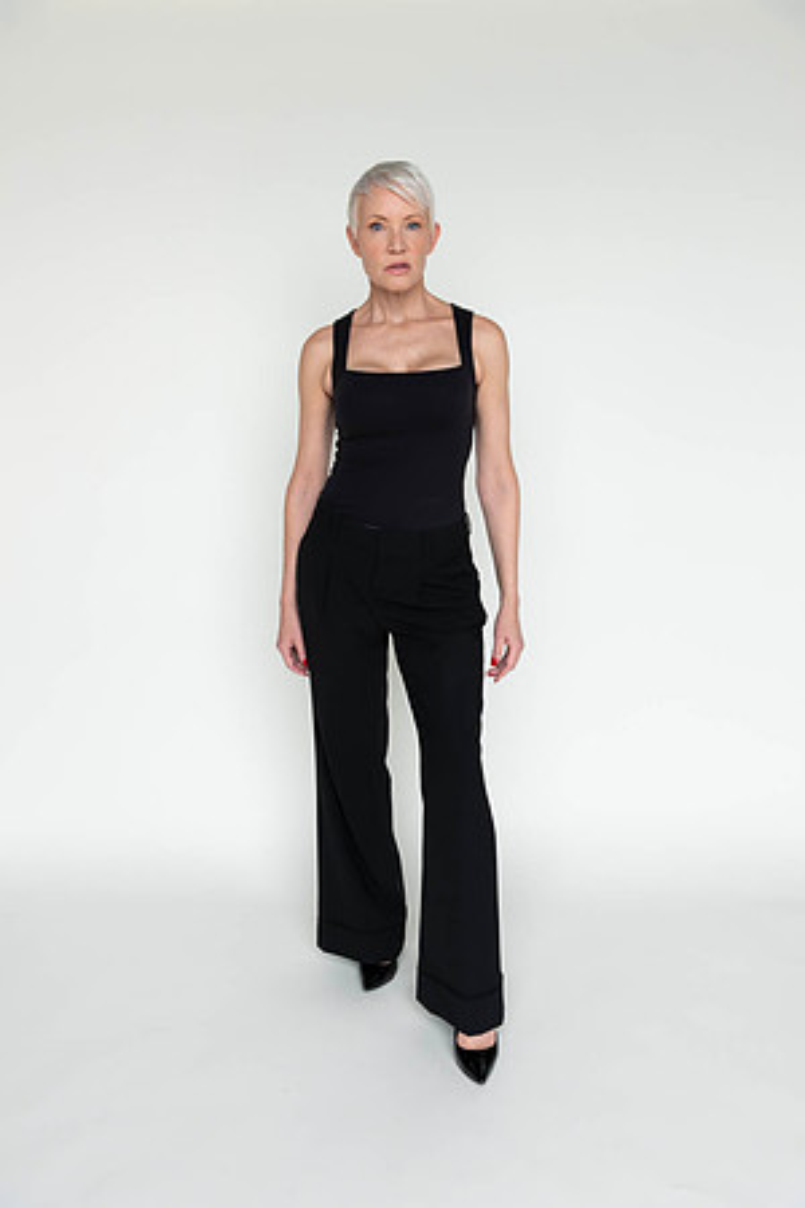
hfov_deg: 42.3
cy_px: 604
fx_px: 1040
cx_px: 402
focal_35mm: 31
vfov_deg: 60.3
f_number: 6.3
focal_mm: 31
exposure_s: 1/125
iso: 640
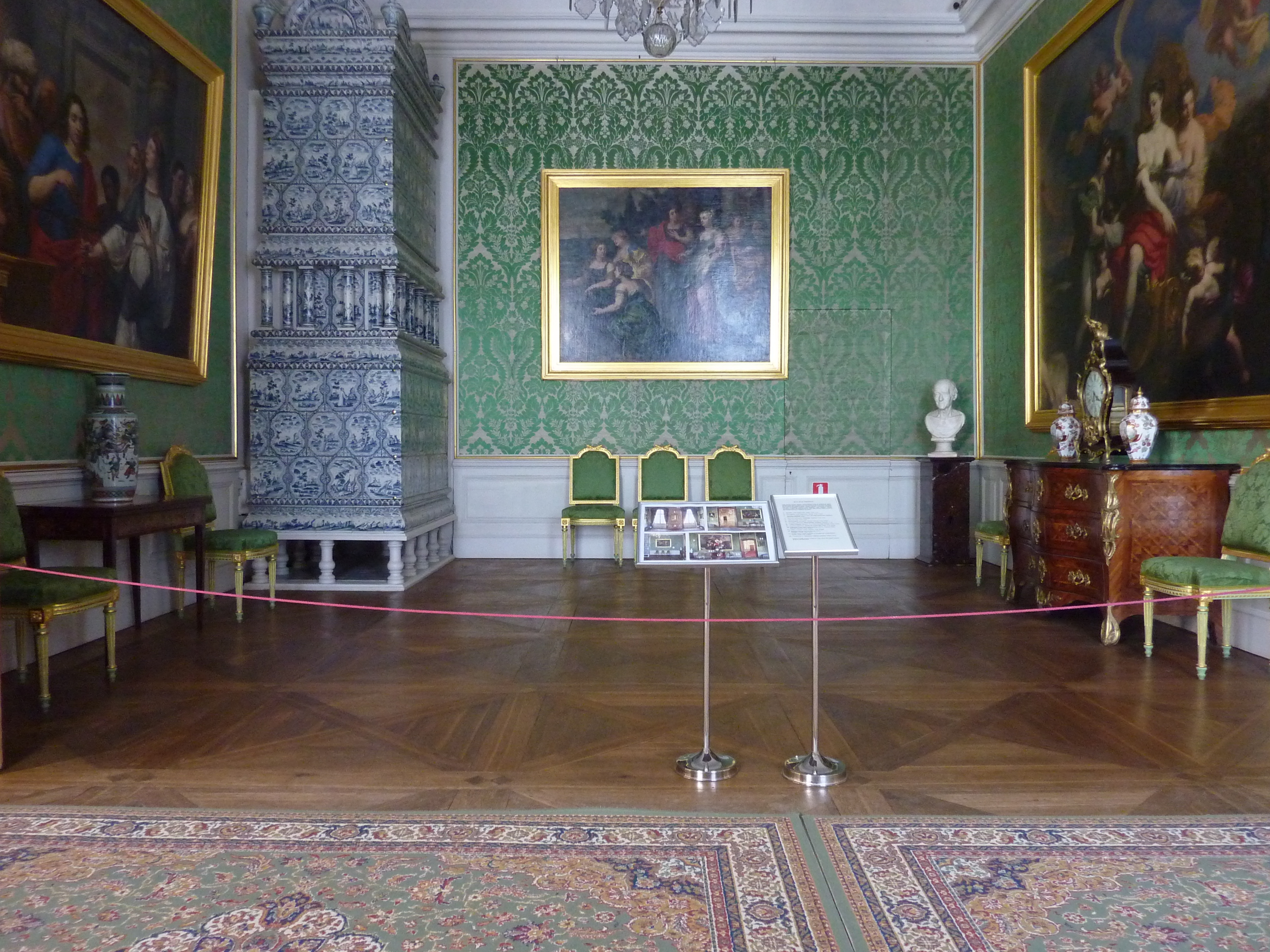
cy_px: 476
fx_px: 917
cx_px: 635
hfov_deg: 69.4
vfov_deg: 54.9
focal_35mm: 25
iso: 400
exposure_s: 1/8
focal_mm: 4.1
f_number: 3.3
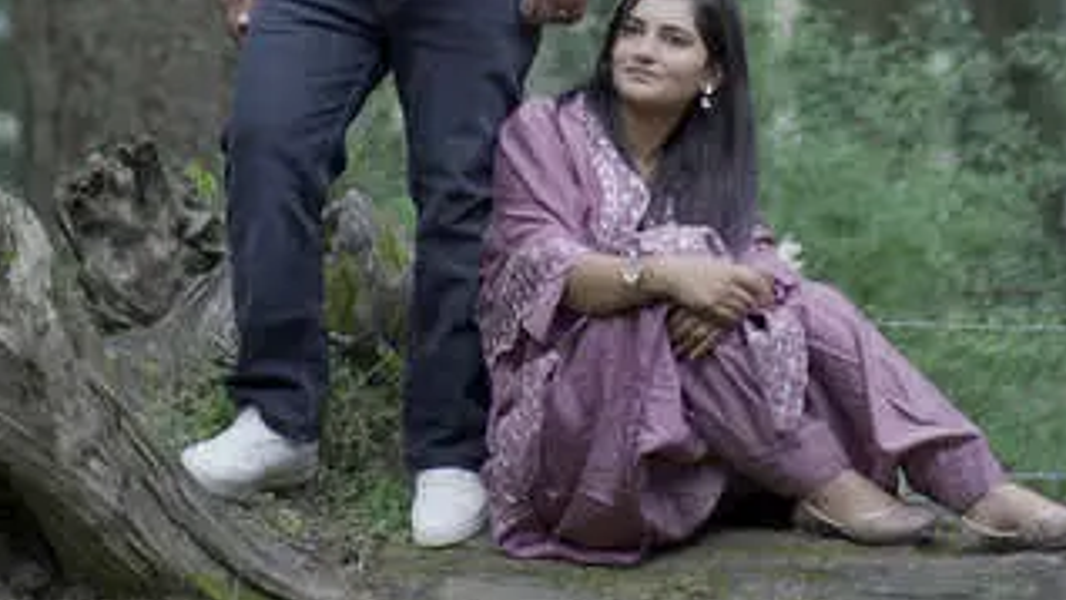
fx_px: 6333
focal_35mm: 224
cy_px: -365
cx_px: 434
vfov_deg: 5.4
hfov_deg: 9.6
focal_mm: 85
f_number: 1.8
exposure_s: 1/640
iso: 200
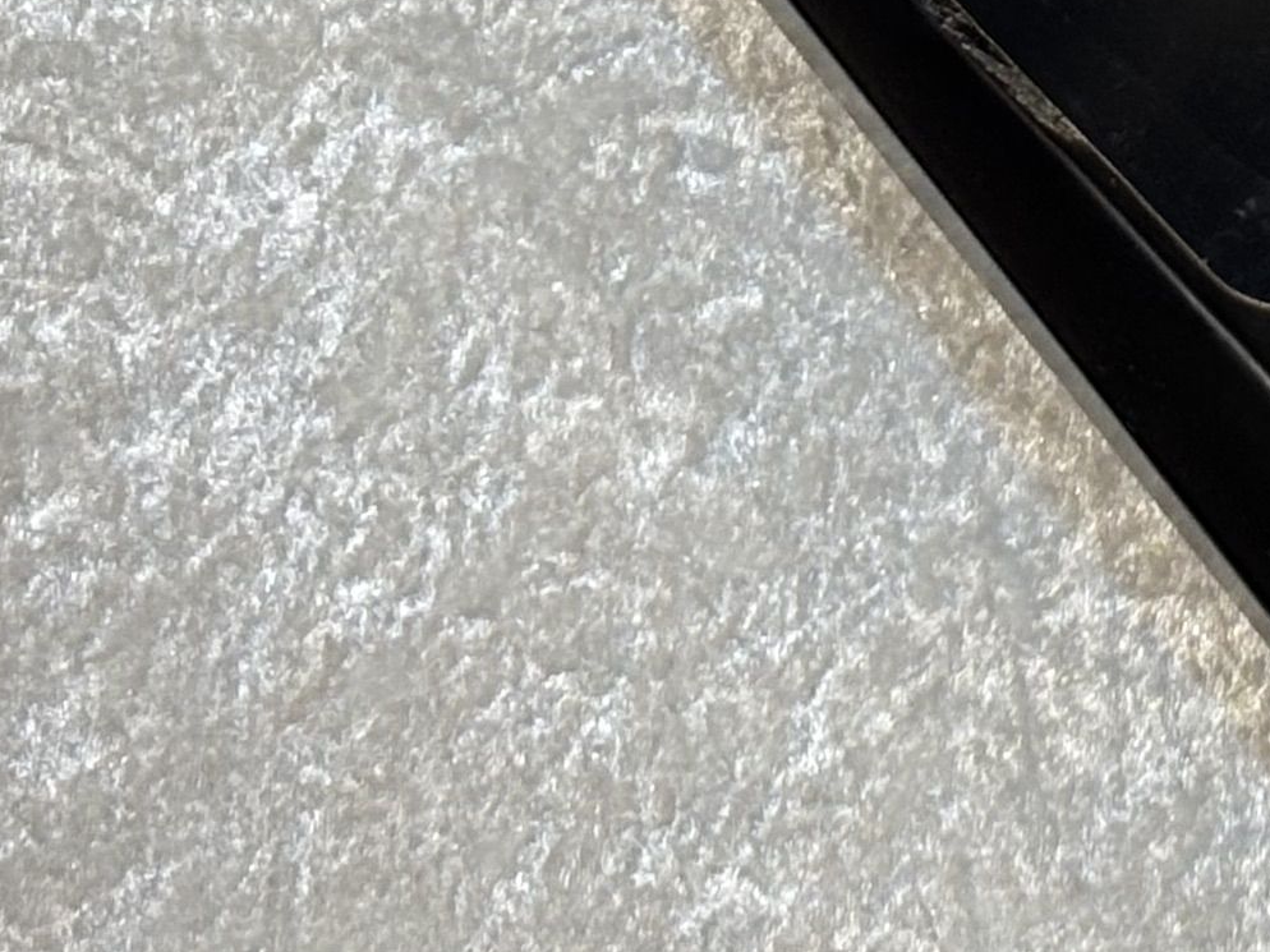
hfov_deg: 9.2
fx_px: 7739
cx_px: 1707
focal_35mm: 211
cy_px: -313
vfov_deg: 7.0
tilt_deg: -69.7
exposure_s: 1/60
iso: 64
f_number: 1.6
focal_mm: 5.96
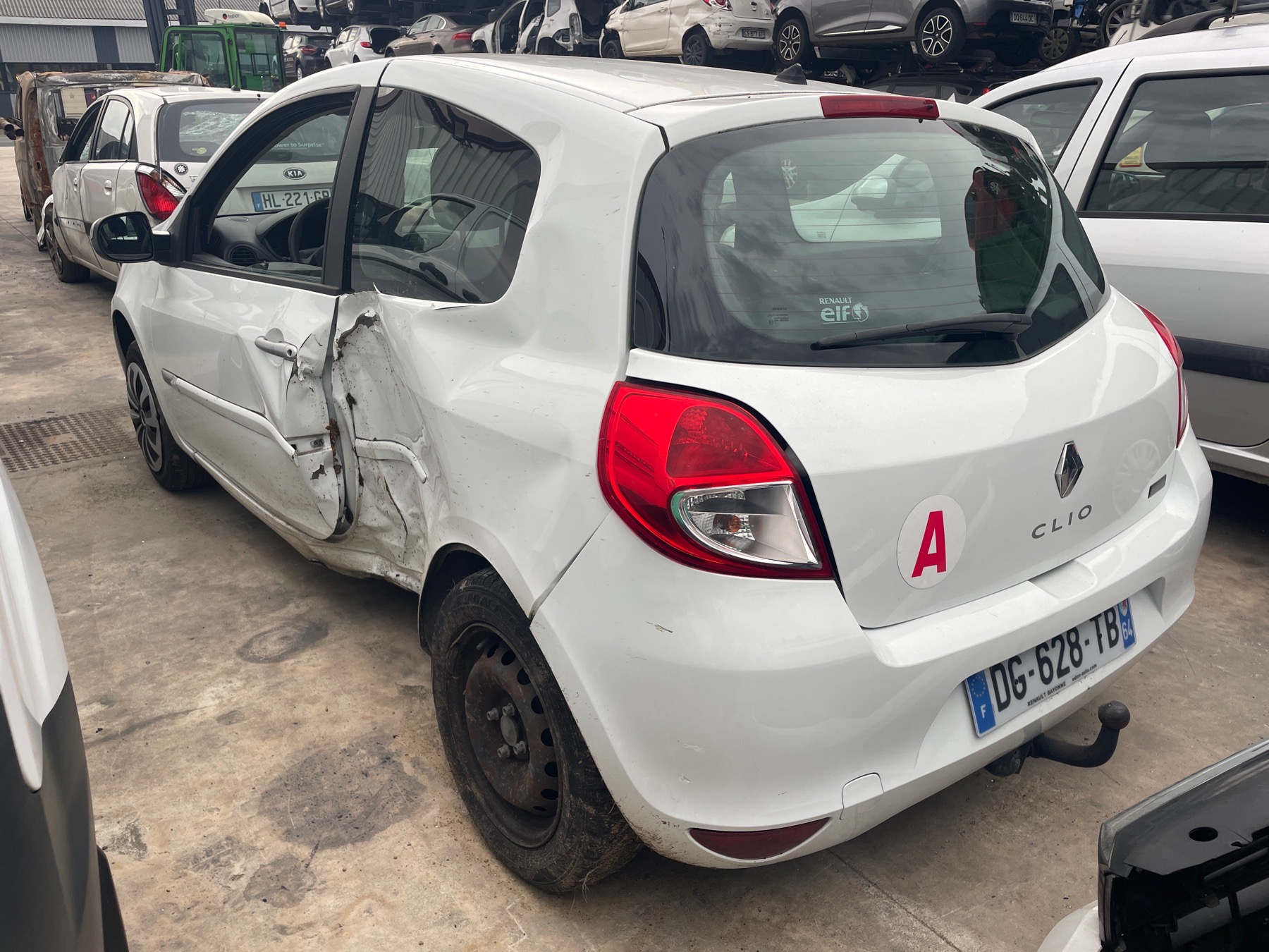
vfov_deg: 53.1
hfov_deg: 67.3
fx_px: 953
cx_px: 634
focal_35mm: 26
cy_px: 476
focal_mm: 4.2
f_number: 1.6
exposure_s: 1/165
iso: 32
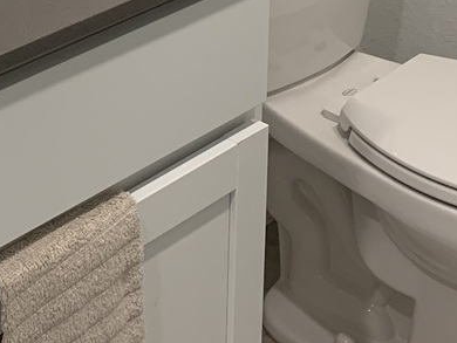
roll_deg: -0.2
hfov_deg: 20.1
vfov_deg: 14.0
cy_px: -241
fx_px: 1268
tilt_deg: -16.2
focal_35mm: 96
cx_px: 70
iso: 80
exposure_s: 1/60
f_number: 1.8
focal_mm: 4.25
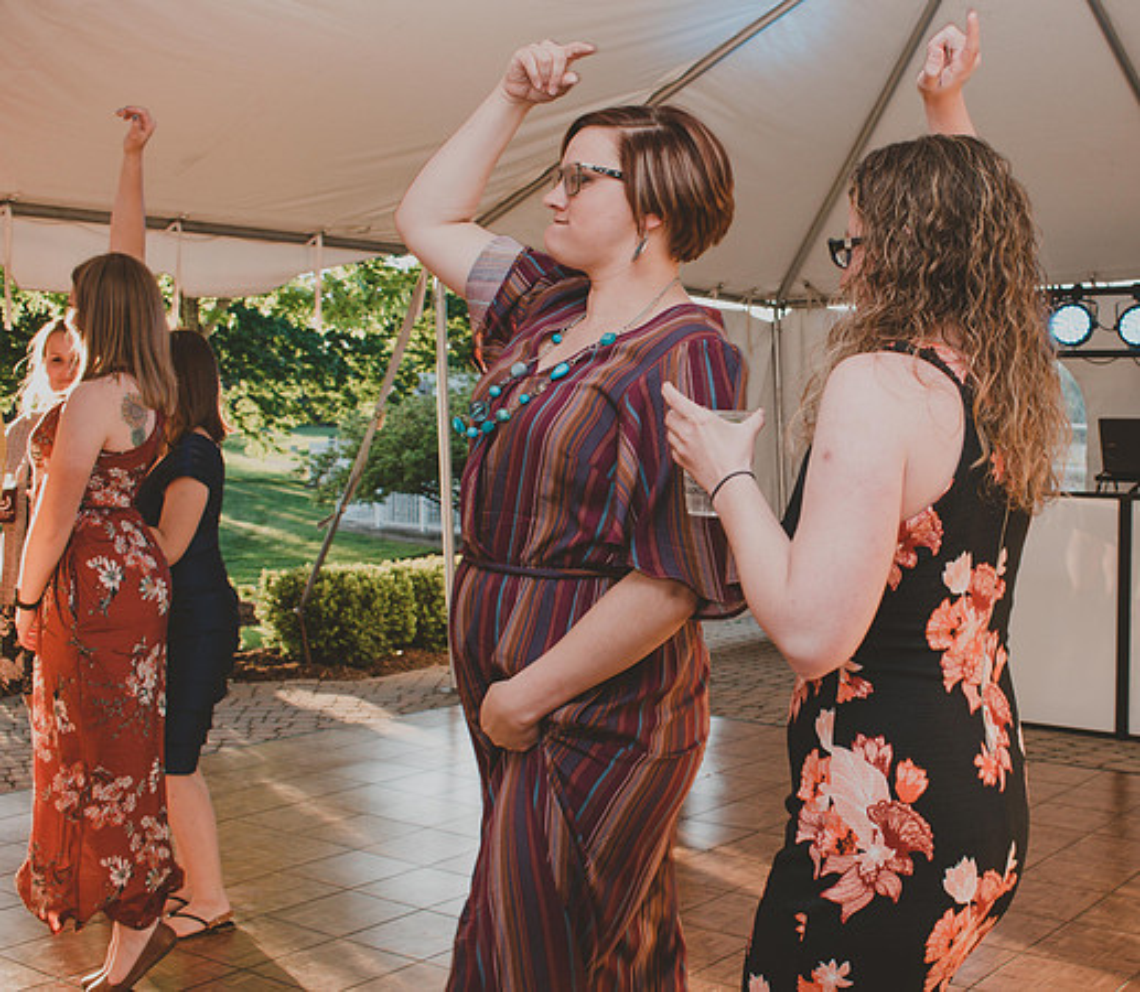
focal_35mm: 45
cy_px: 467
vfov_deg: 35.0
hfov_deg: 39.2
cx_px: 787
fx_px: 1574
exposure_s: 1/125
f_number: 5.6
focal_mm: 24
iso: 450
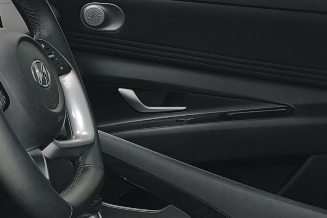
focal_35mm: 118
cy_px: 185
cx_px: 125
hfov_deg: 17.3
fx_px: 1072
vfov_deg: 11.6
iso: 160
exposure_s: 1/66.7
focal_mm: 5.56
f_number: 1.88
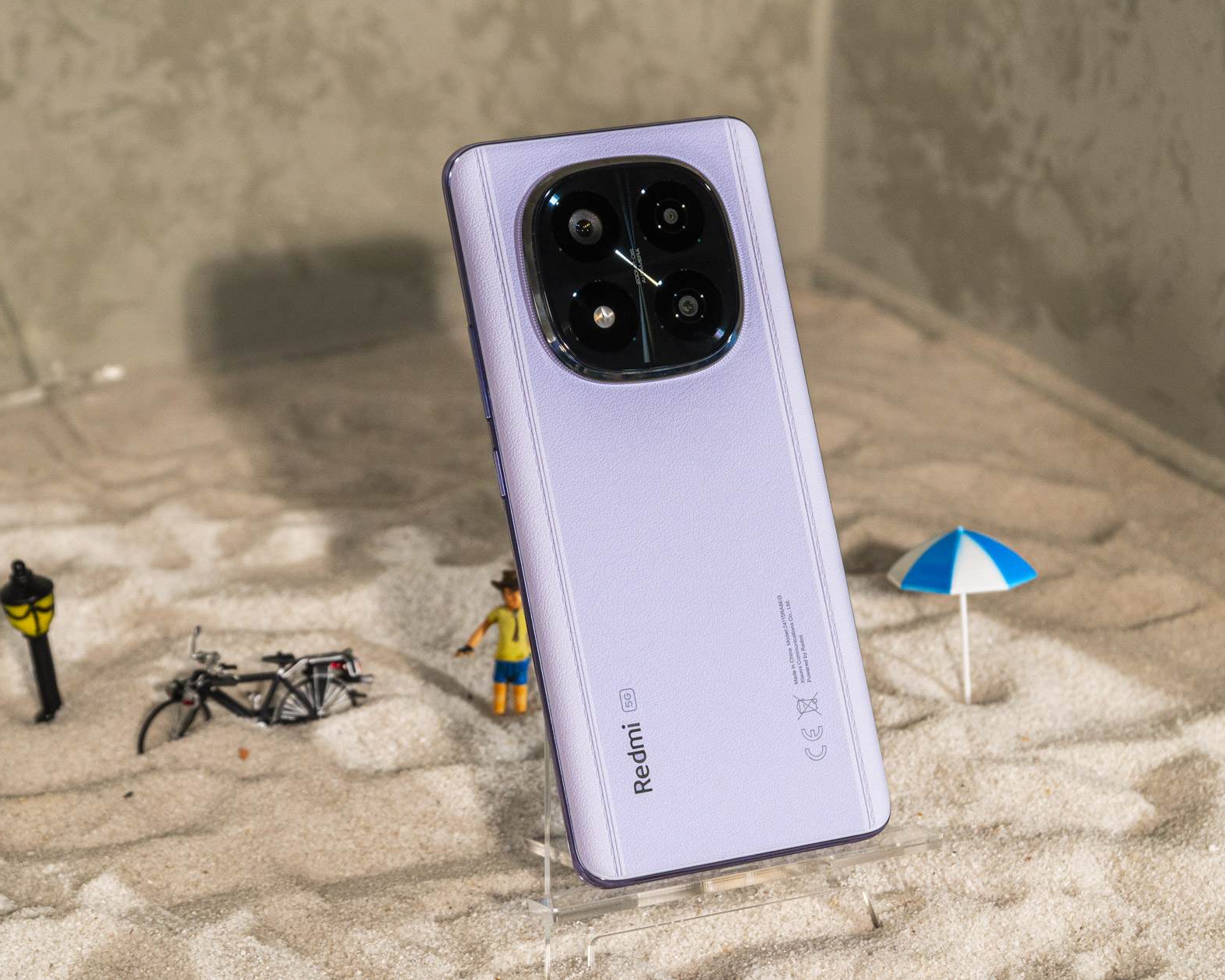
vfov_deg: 15.9
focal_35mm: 97
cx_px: 636
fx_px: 3517
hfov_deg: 19.8
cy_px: 488
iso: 500
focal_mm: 53
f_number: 5.6
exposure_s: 1/500
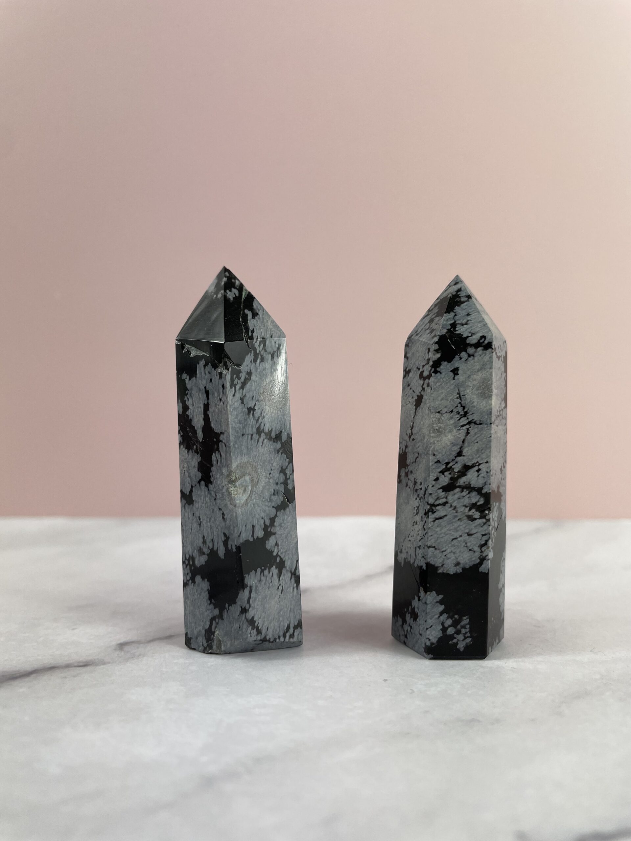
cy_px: 420
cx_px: 316
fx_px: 632
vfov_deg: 67.3
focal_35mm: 26
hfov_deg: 53.1
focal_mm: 4.2
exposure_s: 1/348
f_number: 1.6
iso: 32
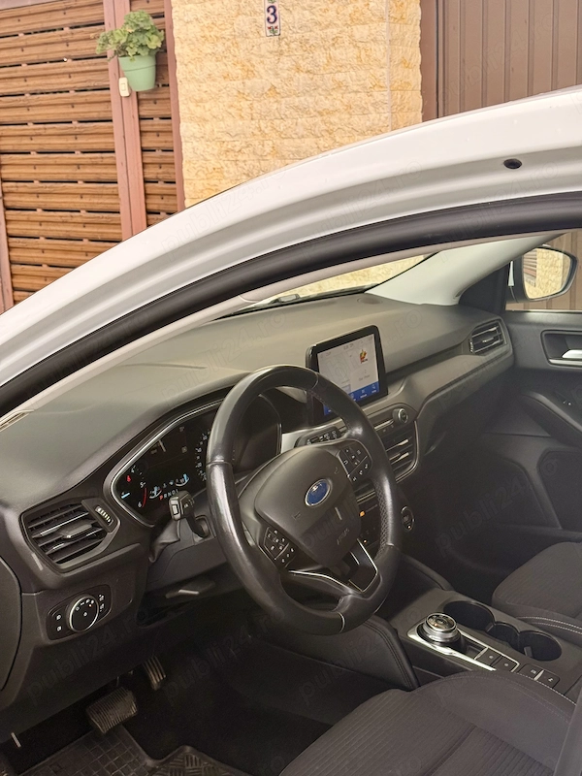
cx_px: 291
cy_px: 388
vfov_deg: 39.7
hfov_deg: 30.3
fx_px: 1076
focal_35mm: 48
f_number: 1.78
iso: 64
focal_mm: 6.76
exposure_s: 1/490
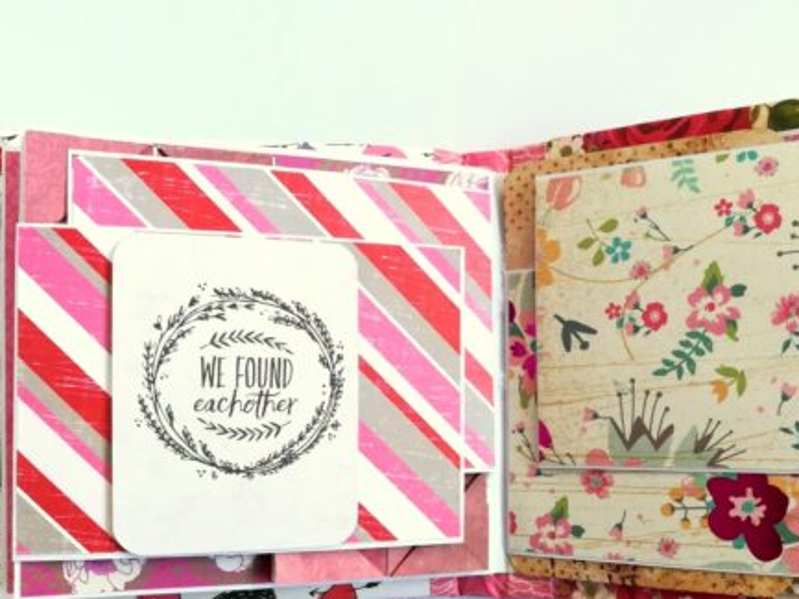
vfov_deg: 39.3
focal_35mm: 36
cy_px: 391
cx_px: 506
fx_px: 831
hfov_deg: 50.8
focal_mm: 3.83
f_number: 2.2
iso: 100
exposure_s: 1/33.3
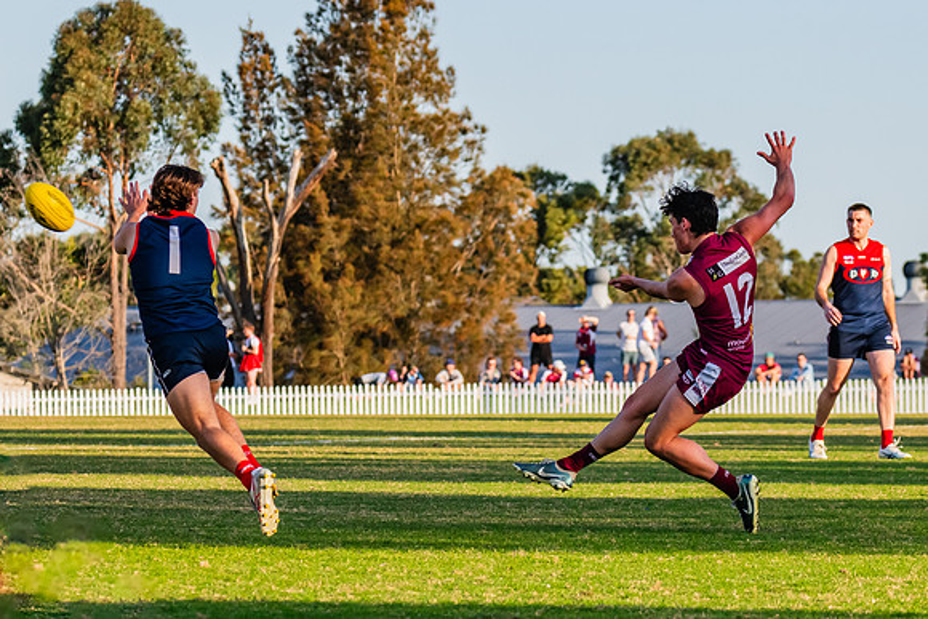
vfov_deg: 5.2
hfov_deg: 7.8
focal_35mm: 265
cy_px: 330
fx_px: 6827
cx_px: 667
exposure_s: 1/1250
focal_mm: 170
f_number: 8
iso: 800
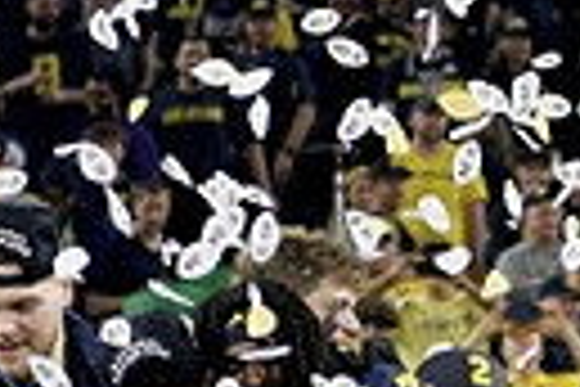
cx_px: 778
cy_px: 351
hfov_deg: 4.6
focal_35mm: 445
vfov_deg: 3.1
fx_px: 7169
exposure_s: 1/500
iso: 1250
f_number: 2.8
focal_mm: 66
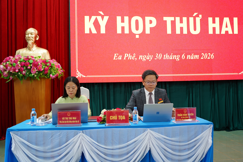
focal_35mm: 30
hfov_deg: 61.9
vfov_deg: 43.6
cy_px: 81
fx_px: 202
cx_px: 122
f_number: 3.5
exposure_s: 1/80
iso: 1000
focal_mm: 30
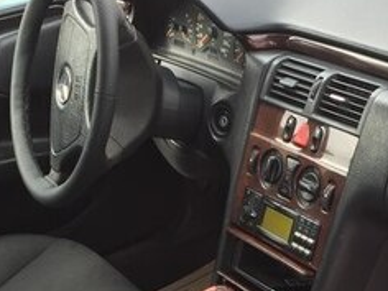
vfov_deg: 17.6
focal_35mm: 81
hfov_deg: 23.9
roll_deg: +4.8
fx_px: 908
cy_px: 318
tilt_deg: -31.4
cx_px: 286
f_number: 2.2
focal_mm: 4.15
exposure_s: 1/100
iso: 32
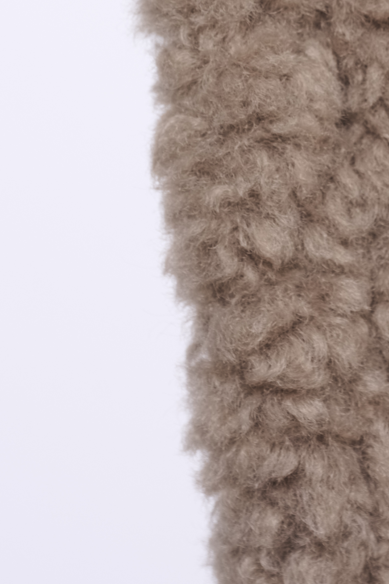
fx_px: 4651
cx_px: 454
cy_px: -143
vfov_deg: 7.1
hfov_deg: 4.8
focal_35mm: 287
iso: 125
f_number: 8
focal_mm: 110
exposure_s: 1/160
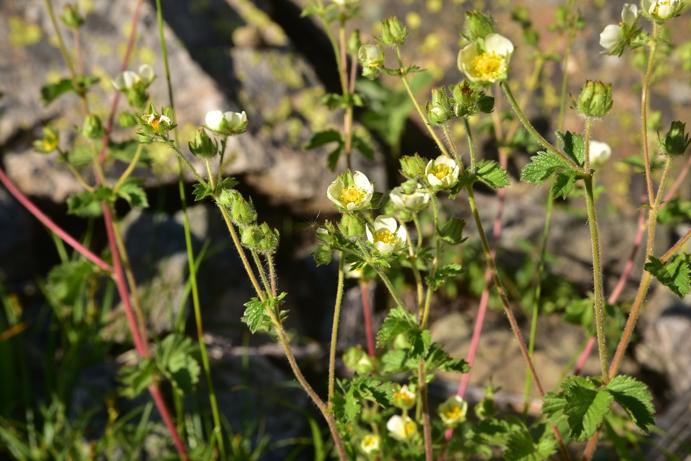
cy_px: 230
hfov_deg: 39.6
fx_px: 960
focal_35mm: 50
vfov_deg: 27.0
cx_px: 346
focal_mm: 50
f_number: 14
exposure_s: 1/160
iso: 160
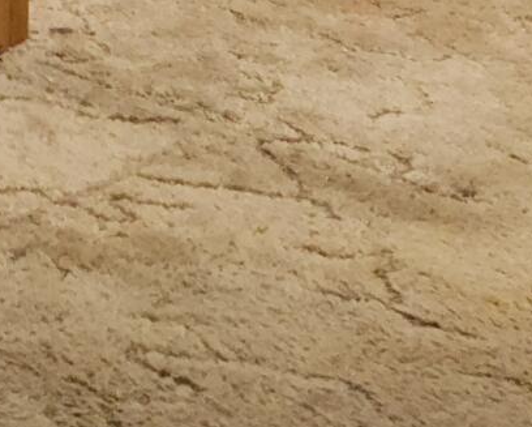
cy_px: -706
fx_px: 2600
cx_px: -751
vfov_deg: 8.3
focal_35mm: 165
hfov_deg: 10.2
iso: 160
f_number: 1.8
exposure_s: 1/60
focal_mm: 5.4
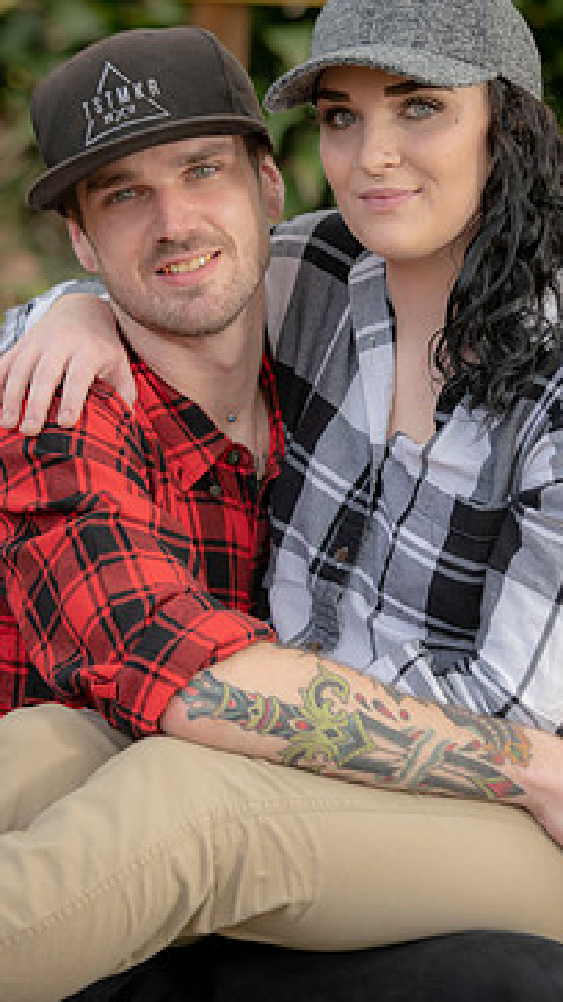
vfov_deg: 13.8
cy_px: 491
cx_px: 282
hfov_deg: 7.8
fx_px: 4143
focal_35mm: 156
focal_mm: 120
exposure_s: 1/200
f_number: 4.5
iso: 320
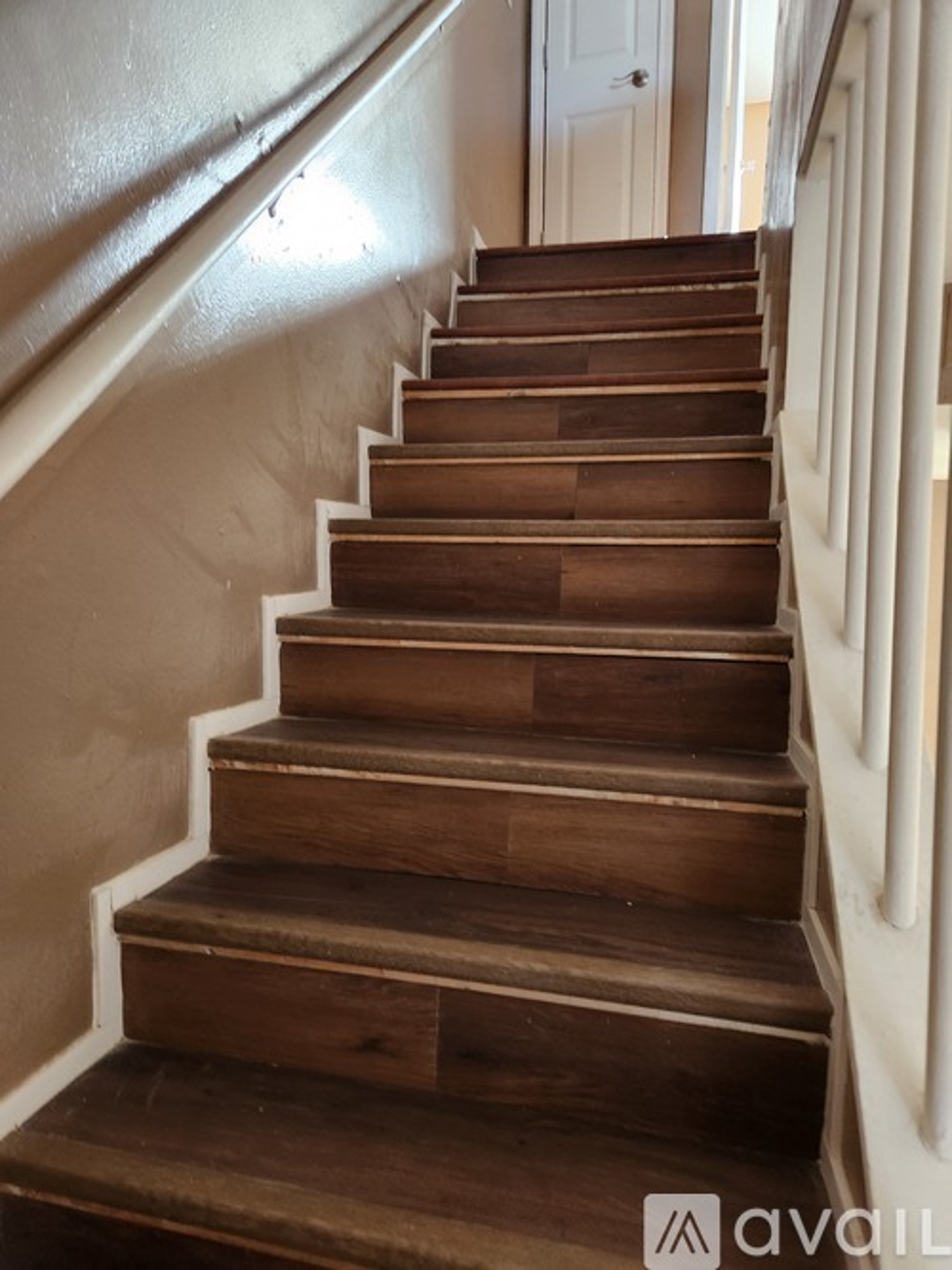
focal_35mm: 23
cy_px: 635
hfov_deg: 58.9
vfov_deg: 73.9
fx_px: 844
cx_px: 476
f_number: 1.8
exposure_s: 1/40
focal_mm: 5.4
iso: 500
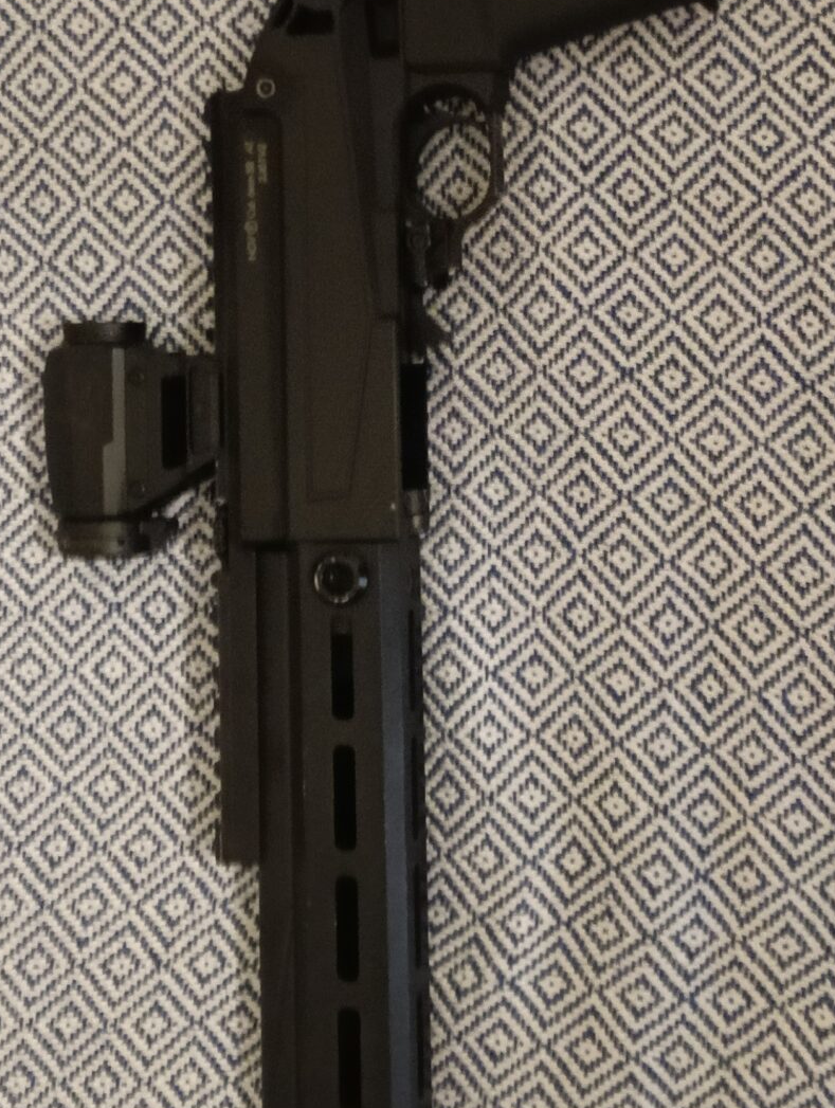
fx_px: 2116
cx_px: 453
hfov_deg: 22.3
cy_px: 340
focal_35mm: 66
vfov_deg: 29.1
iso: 1600
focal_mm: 3.98
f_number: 1.8
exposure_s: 1/14.3
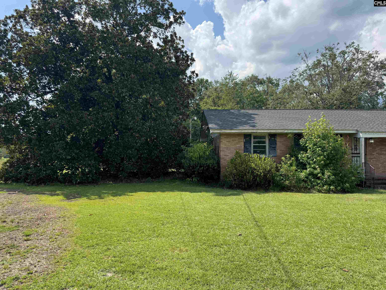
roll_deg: -0.8
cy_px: 145
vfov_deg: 56.8
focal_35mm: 24
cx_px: 193
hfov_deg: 71.6
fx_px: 268
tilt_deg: +0.8
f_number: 1.78
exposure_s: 1/3096
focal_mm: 6.76
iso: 80
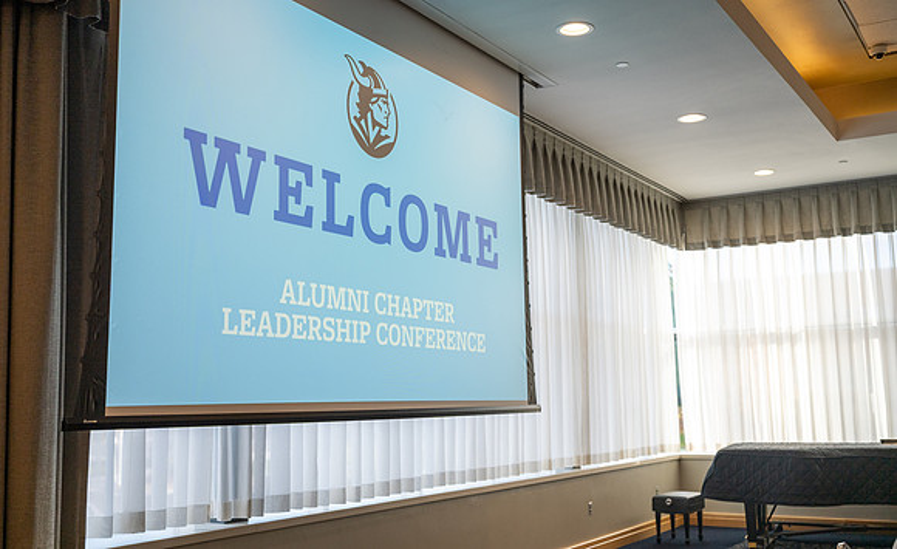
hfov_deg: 49.8
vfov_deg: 31.8
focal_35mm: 40
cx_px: 436
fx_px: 965
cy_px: 268
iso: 640
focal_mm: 37
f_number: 2.8
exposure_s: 1/500
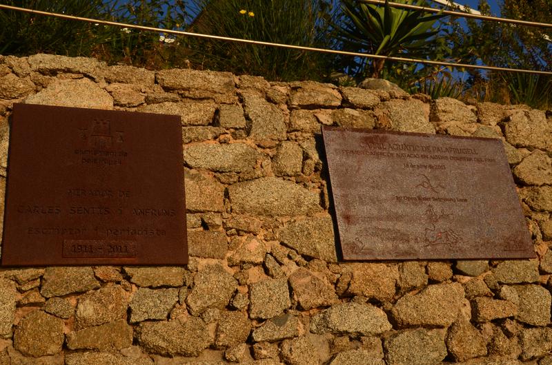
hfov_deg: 49.6
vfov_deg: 34.1
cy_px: 182
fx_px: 597
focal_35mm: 39
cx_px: 276
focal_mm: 26
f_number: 10
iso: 320
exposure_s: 1/320
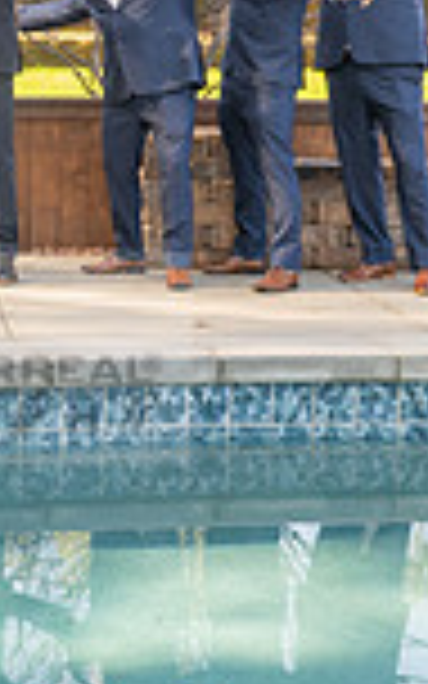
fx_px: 2128
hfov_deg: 10.7
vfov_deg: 18.2
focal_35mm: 114
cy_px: 204
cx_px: -366
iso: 320
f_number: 6.3
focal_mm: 24
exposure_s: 1/160
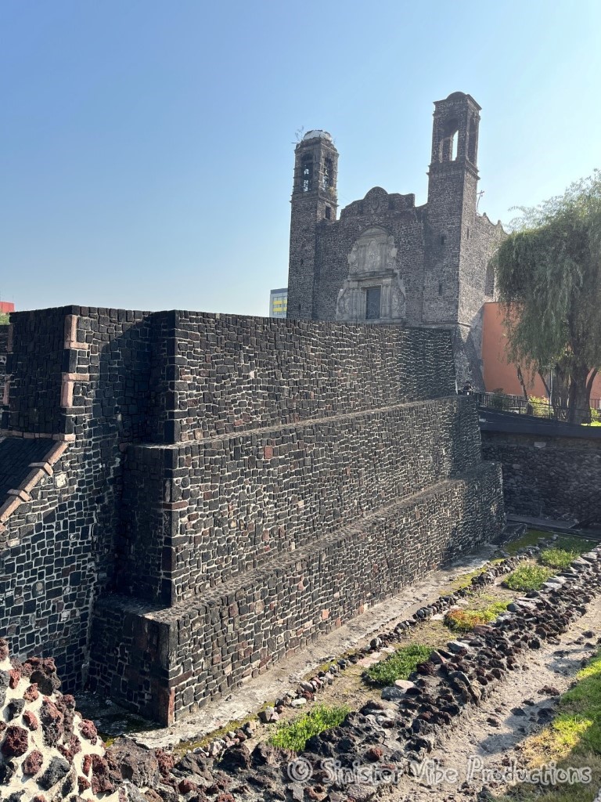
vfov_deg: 67.3
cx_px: 300
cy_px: 401
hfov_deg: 53.1
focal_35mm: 26
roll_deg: -1.0
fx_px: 602
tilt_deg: -1.6
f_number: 1.6
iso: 50
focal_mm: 5.1
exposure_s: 1/1992
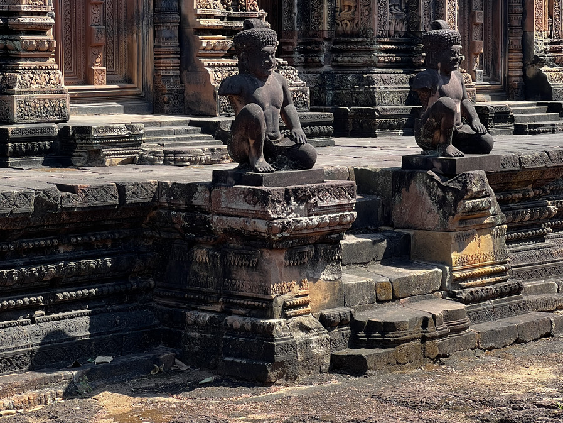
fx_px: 1675
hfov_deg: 19.1
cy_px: 96
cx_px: 282
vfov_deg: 14.3
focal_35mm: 103
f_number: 2.8
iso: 32
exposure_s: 1/107
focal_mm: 9
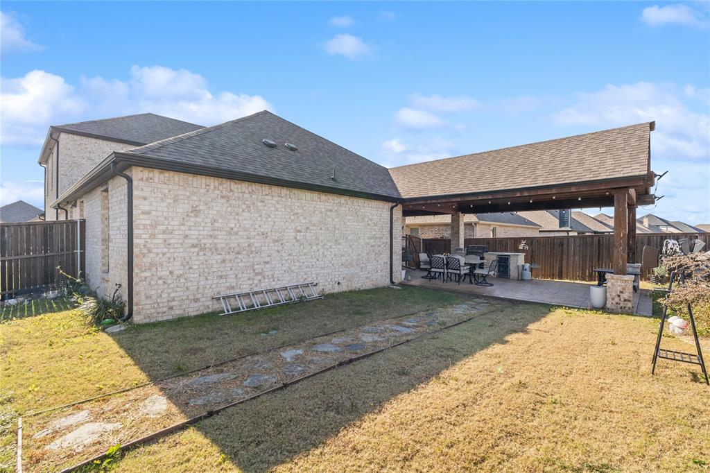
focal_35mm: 16
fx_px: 315
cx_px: 355
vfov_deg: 73.7
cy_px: 236
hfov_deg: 96.8
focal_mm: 16
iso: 320
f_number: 9
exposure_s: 1/400
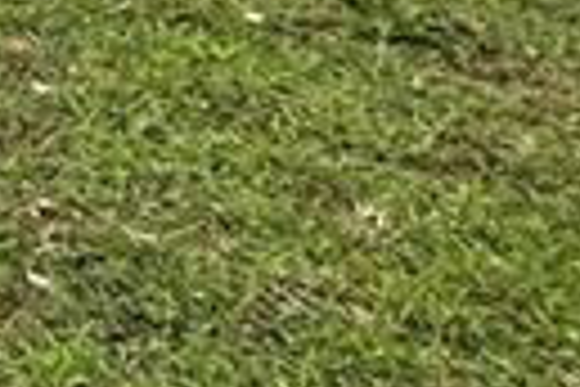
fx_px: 1869
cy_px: -756
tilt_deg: -1.1
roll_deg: +2.0
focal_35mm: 116
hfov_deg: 8.5
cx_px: -1673
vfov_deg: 9.4
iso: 40
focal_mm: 2.22
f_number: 2.2
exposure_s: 1/1401
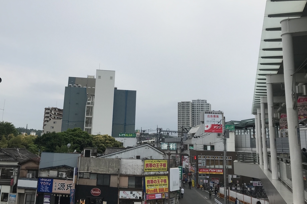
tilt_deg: +12.9
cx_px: 142
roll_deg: -1.7
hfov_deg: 58.6
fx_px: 273
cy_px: 94
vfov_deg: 41.1
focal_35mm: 32
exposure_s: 1/1473
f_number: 1.8
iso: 20
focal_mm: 3.99
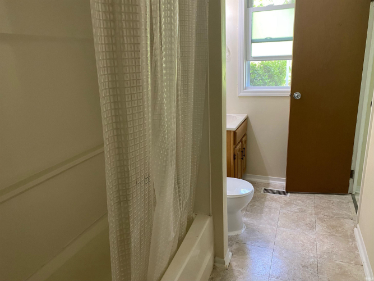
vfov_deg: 53.0
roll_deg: +3.9
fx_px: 281
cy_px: 140
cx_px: 187
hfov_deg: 67.3
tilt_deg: -16.2
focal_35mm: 26
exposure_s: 1/60
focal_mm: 4.25
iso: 200
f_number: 1.8
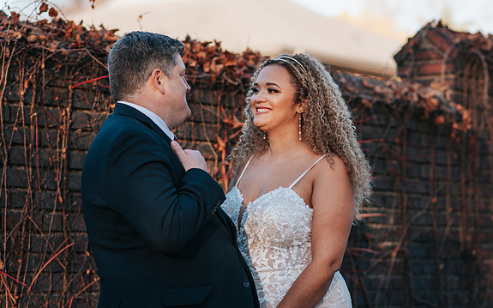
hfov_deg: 14.1
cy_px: 174
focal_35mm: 148
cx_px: 277
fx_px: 1988
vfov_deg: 8.9
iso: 100
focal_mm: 85
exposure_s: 1/320
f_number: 2.8
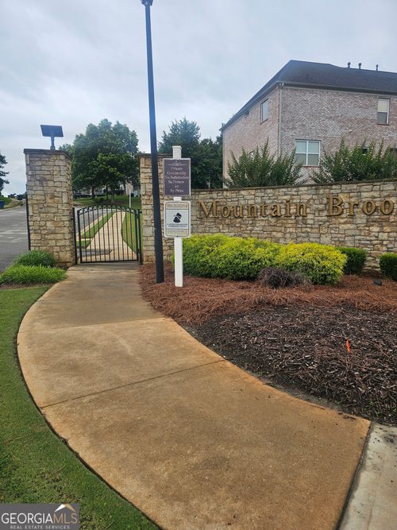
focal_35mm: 23
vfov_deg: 73.9
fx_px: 352
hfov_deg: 58.9
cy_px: 265
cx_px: 198
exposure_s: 1/609
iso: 10
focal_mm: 6.3
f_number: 1.7
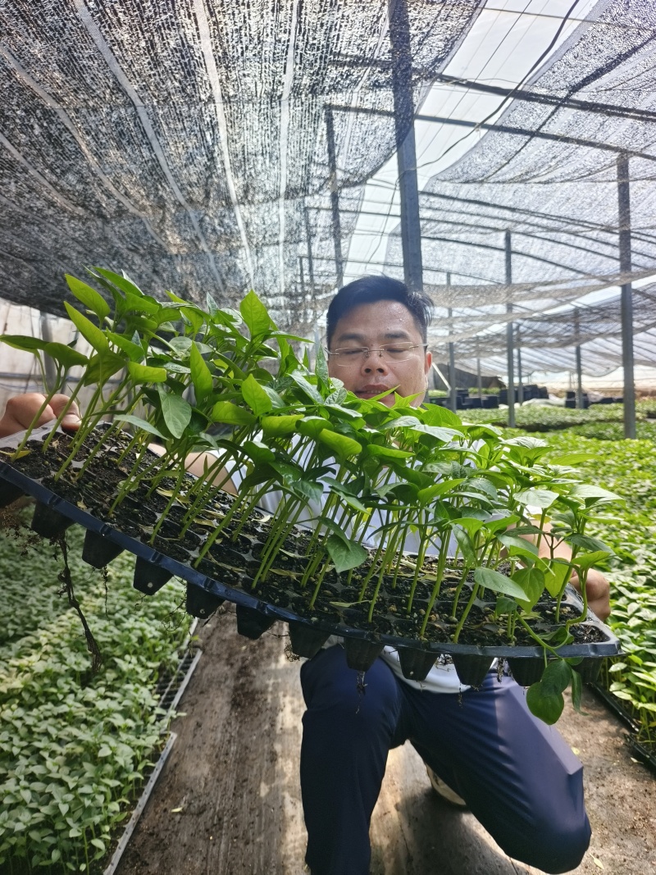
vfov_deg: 73.9
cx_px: 328
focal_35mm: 23
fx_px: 581
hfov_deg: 58.9
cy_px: 438
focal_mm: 5.5
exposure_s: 1/361
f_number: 1.75
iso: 71
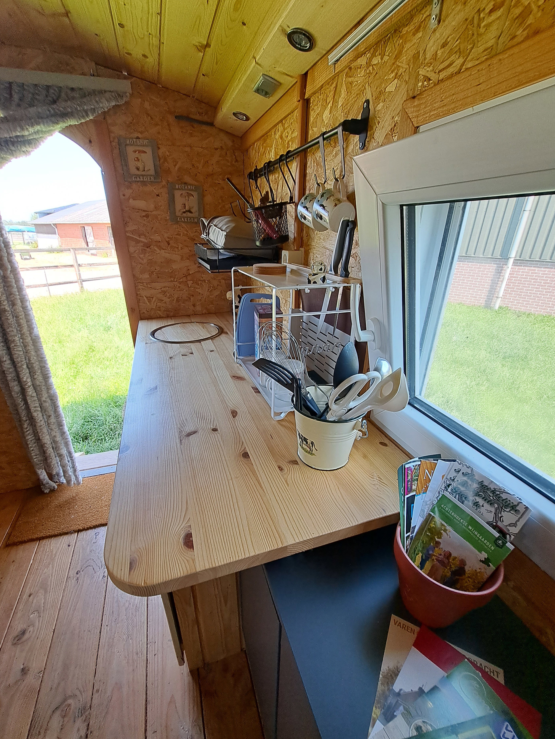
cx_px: 273
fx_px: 299
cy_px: 384
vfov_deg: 102.0
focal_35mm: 14
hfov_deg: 85.7
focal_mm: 1.74
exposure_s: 1/100
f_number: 2.2
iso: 50
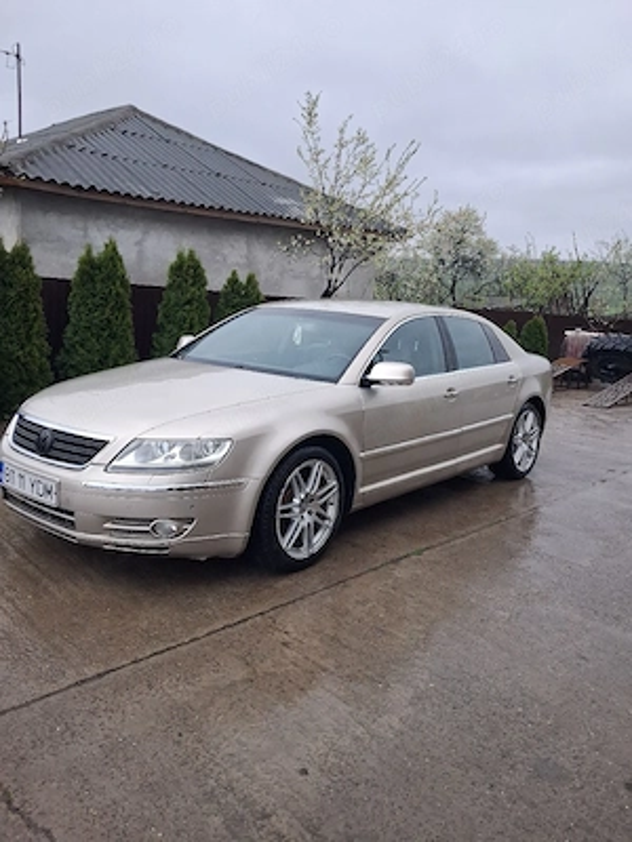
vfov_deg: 65.3
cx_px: 316
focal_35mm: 27
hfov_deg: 51.4
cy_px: 421
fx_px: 657
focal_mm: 4
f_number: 1.8
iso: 400
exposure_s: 1/100
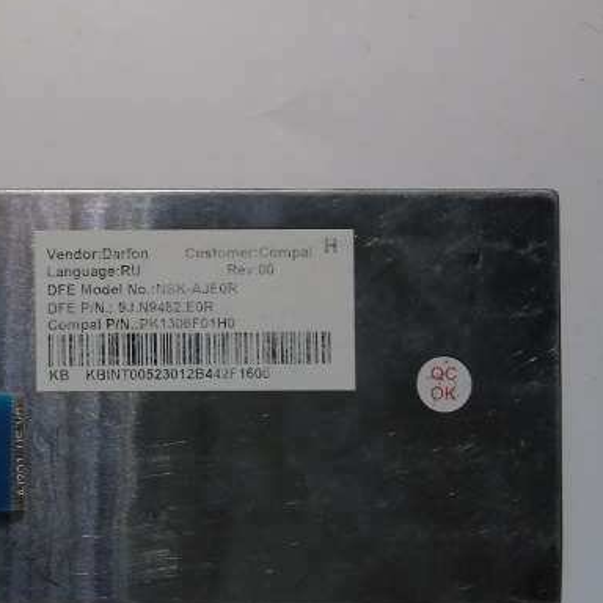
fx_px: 1360
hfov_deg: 24.0
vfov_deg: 25.0
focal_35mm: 69
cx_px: 17
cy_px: 300
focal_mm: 7.1
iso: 200
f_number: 6.5
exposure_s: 1/20
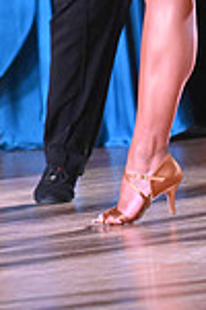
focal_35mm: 772
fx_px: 6626
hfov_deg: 1.8
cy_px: -136
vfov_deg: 2.7
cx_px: 147
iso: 6400
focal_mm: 200
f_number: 4
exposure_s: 1/320
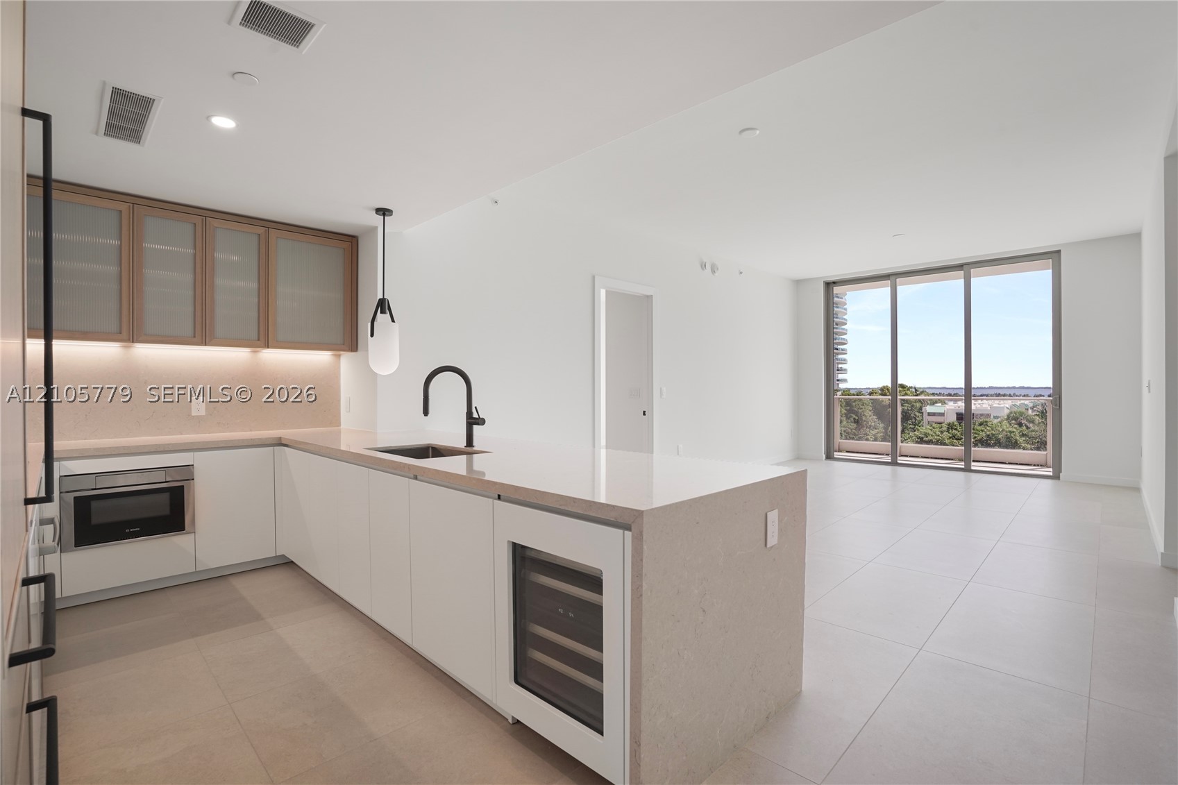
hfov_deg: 96.7
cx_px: 589
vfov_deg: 73.7
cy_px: 392
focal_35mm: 16
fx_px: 523
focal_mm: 16
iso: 400
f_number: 8
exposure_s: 1/30
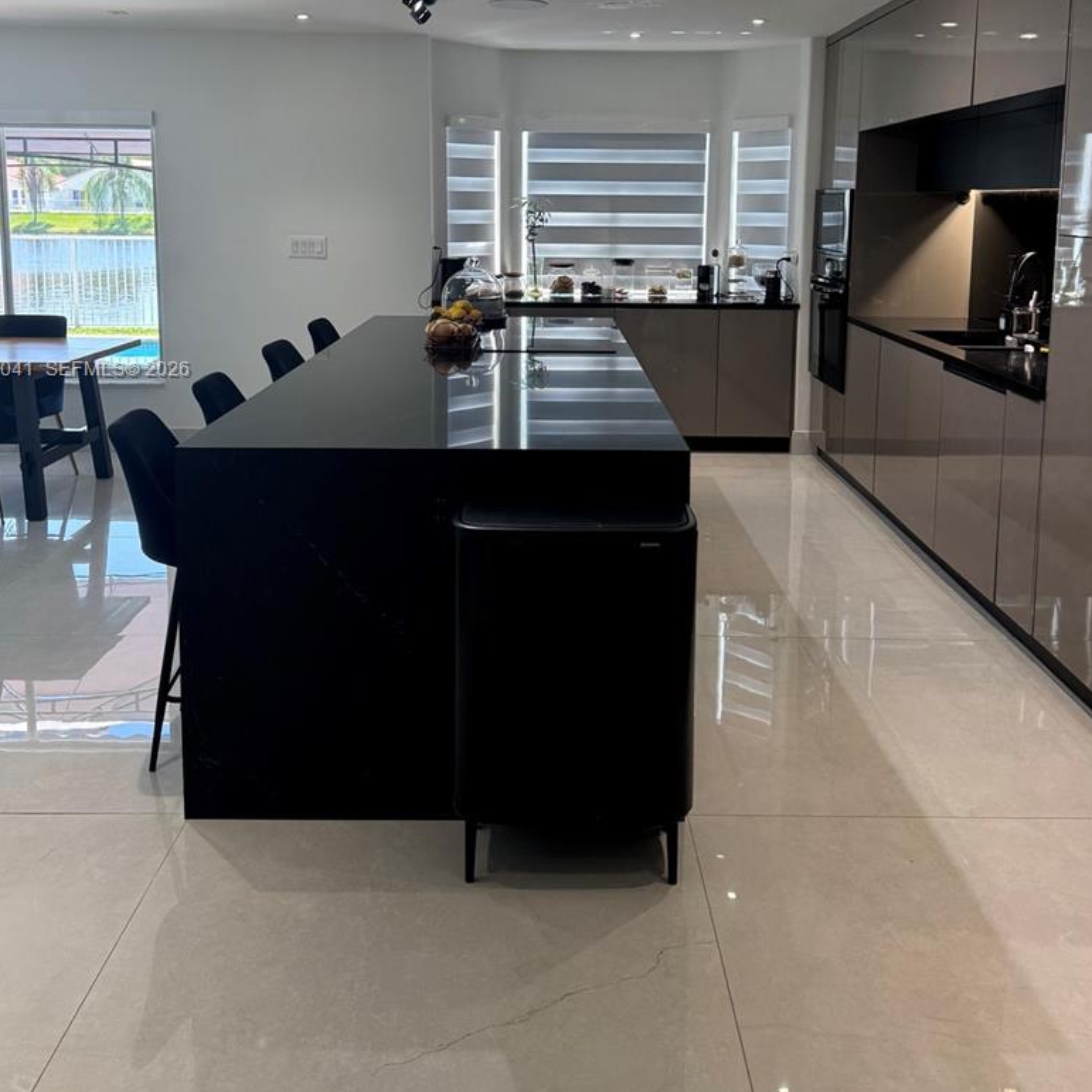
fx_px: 1178
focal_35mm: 33
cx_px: 565
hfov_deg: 49.7
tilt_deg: -7.6
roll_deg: +0.7
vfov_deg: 49.0
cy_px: 371
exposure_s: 1/132
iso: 100
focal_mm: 6.76
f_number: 1.78
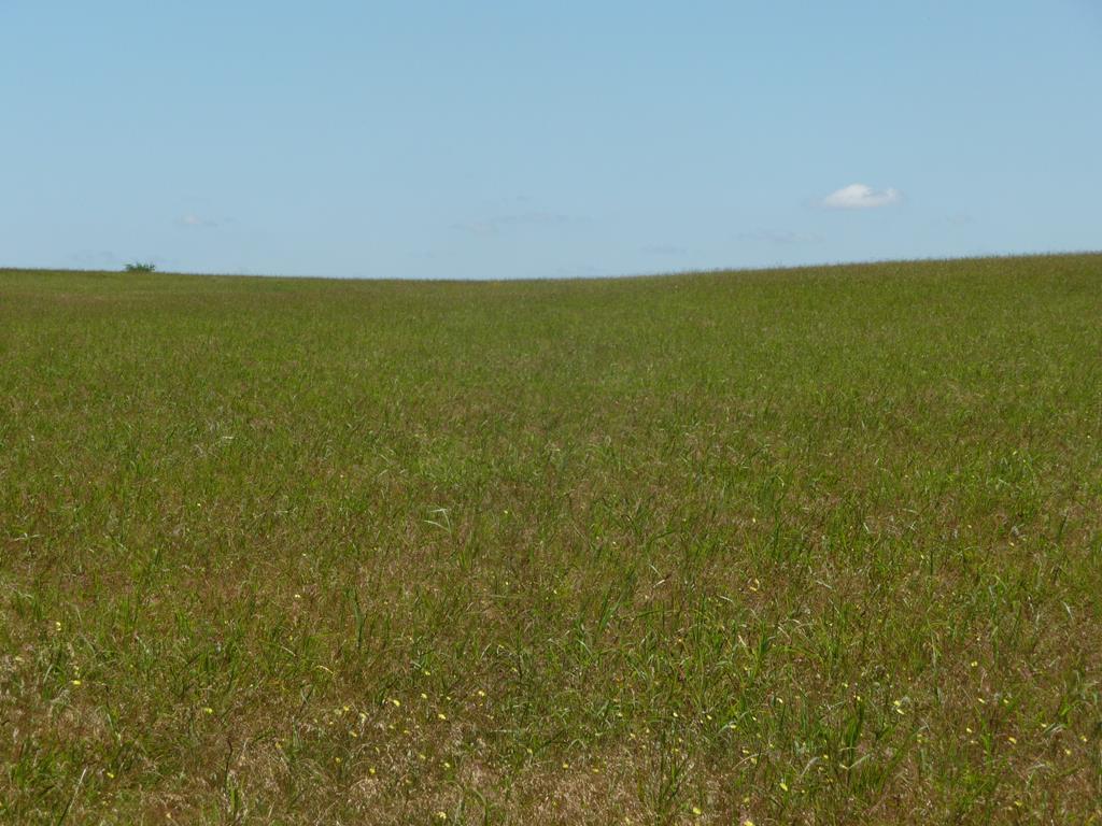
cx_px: 551
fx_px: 4075
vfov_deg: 11.6
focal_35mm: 128
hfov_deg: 15.4
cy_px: 413
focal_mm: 21.8
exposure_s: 1/640
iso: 100
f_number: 4.7
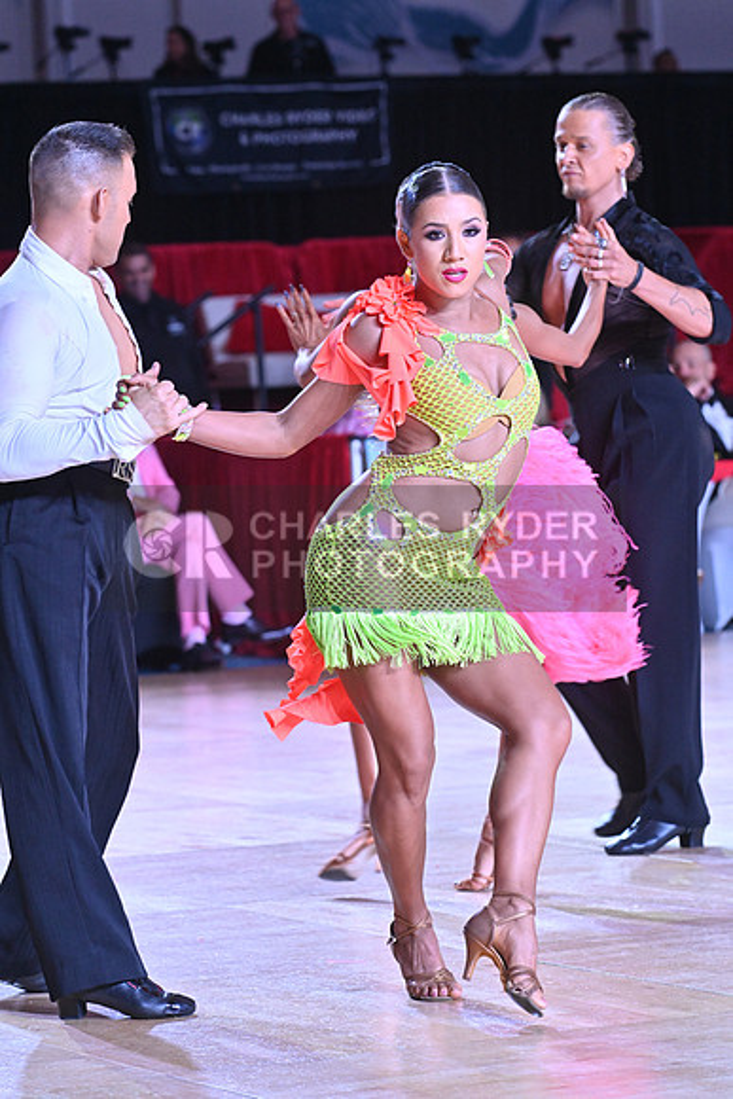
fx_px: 4883
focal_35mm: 160
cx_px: 366
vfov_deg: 12.8
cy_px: 550
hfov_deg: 8.6
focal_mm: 160
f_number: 7.1
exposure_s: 1/400
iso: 4000
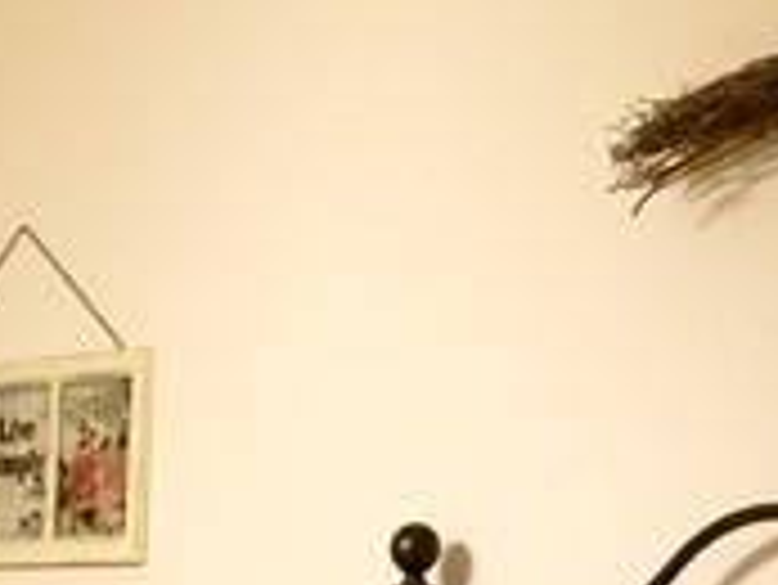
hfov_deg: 13.2
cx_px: -322
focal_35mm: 142
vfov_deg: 9.6
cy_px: 1282
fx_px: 3194
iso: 800
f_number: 3.5
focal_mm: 12
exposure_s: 1/60
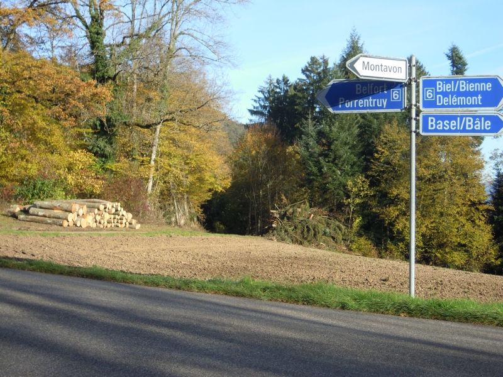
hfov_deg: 30.7
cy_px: 188
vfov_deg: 23.3
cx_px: 252
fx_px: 915
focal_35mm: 63
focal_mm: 11.2
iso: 100
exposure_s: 1/400
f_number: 4
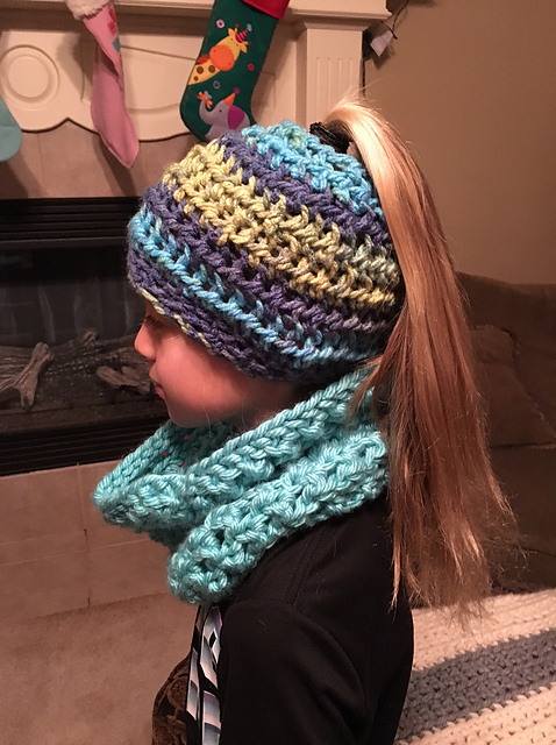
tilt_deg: -19.3
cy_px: 372
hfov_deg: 48.1
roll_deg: -0.2
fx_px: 623
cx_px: 278
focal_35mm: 29
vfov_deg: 61.7
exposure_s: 1/15
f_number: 2.2
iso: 320
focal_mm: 4.15
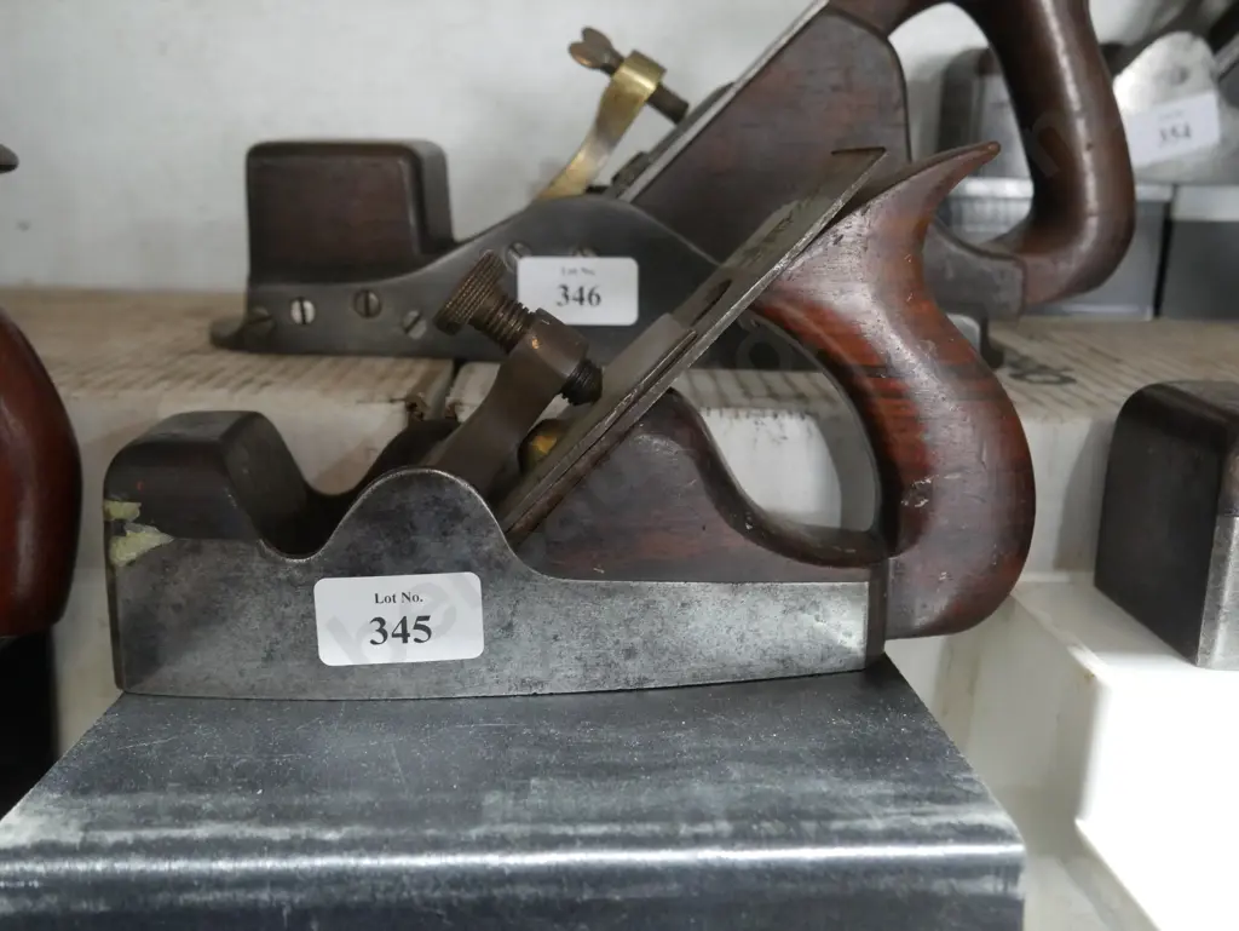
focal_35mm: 34
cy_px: 466
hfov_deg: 53.9
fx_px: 1218
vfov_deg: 41.8
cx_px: 620
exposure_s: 1/60
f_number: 4
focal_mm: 17
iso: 3200
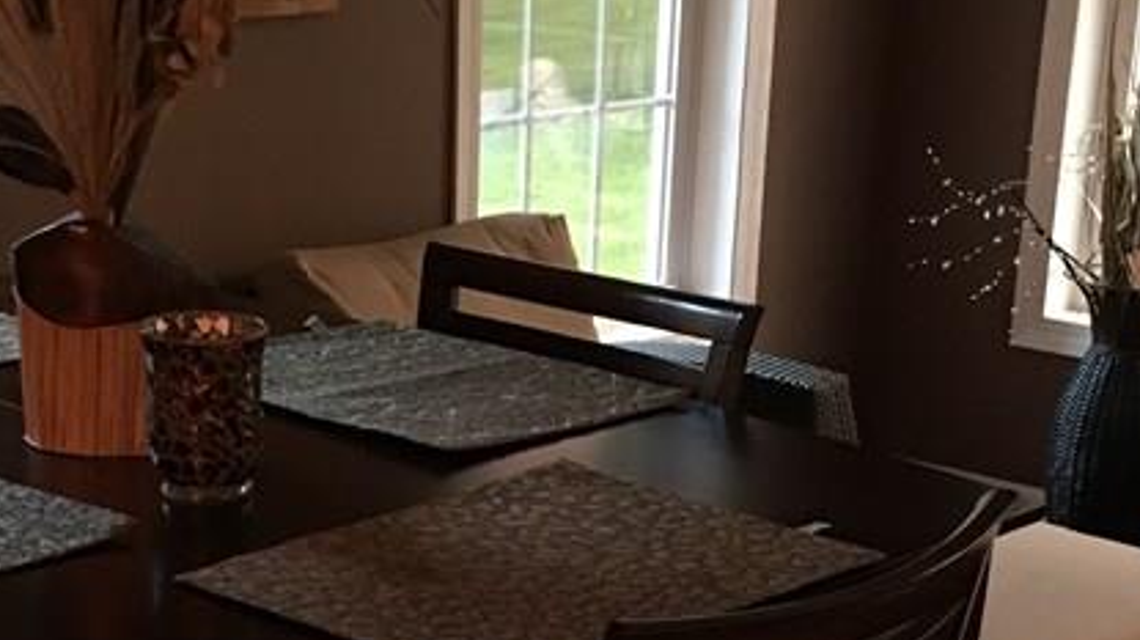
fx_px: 2357
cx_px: 505
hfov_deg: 27.2
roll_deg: -1.0
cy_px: 725
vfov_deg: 15.0
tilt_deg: -21.1
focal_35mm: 78
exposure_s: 1/4
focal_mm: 4.15
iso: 100
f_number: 2.2
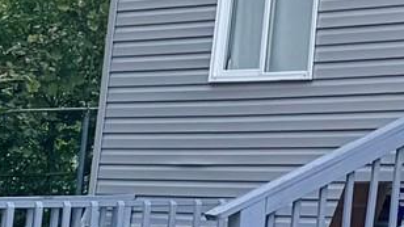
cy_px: -176
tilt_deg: +10.9
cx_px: 1288
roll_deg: +0.2
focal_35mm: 174
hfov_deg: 9.3
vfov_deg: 6.8
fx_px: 1863
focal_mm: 6.76
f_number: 1.78
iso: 80
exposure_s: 1/297
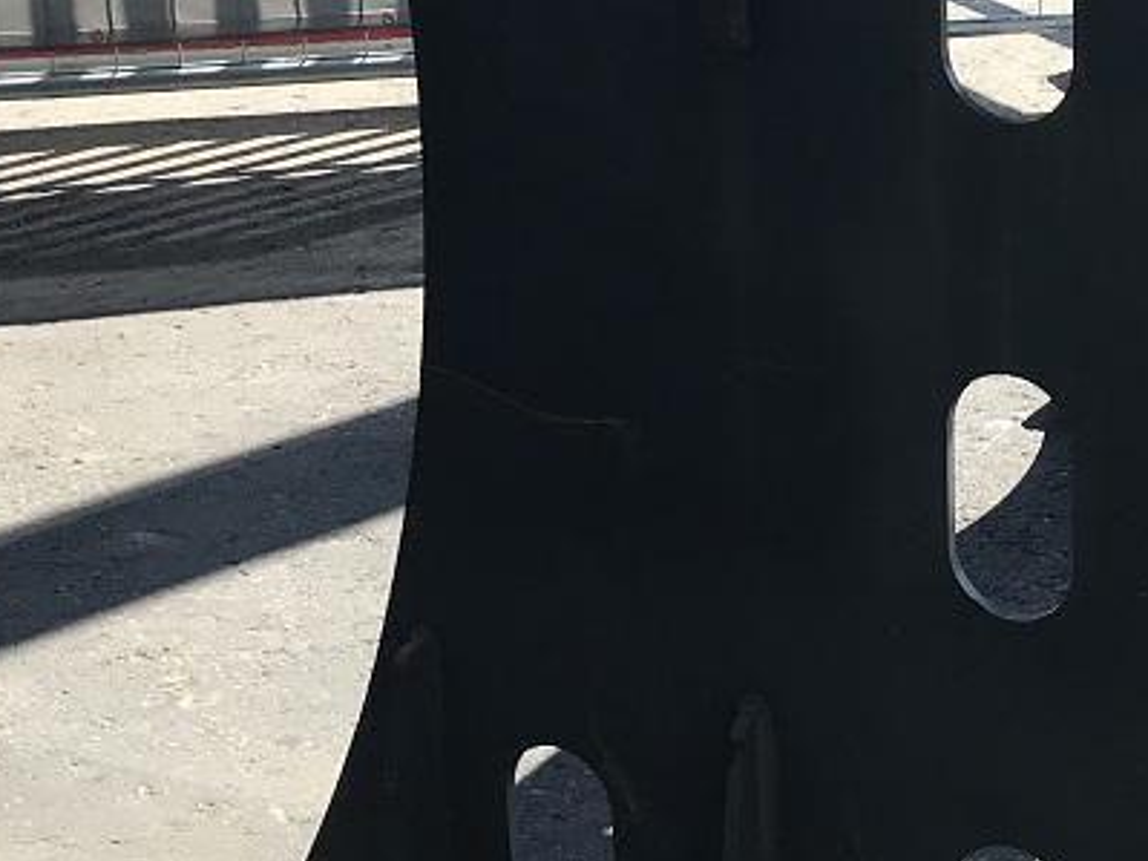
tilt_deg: -17.1
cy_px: 291
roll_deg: -0.2
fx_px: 2818
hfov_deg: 22.2
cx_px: 1151
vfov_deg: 17.3
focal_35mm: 85
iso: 20
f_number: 1.8
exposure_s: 1/840
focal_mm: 3.99
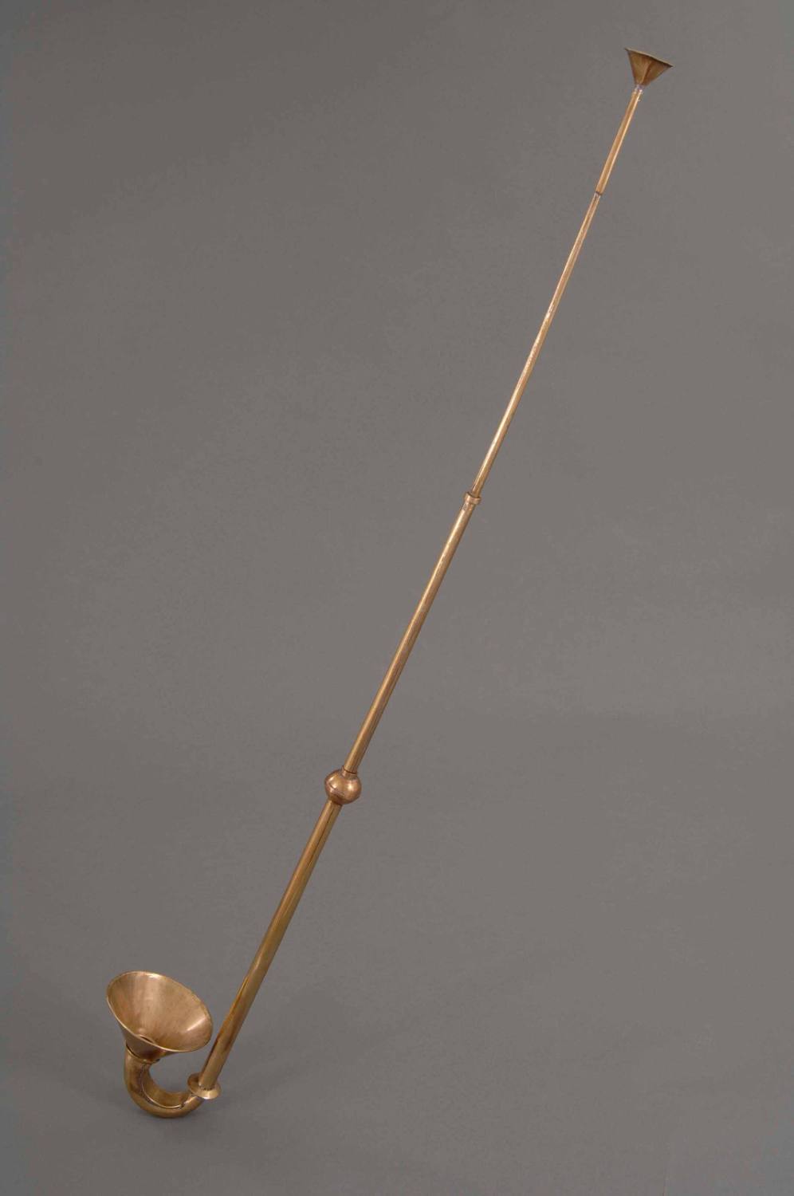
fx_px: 1294
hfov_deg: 34.1
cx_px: 397
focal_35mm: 39
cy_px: 598
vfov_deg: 49.6
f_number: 13
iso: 100
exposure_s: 1/125
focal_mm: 26
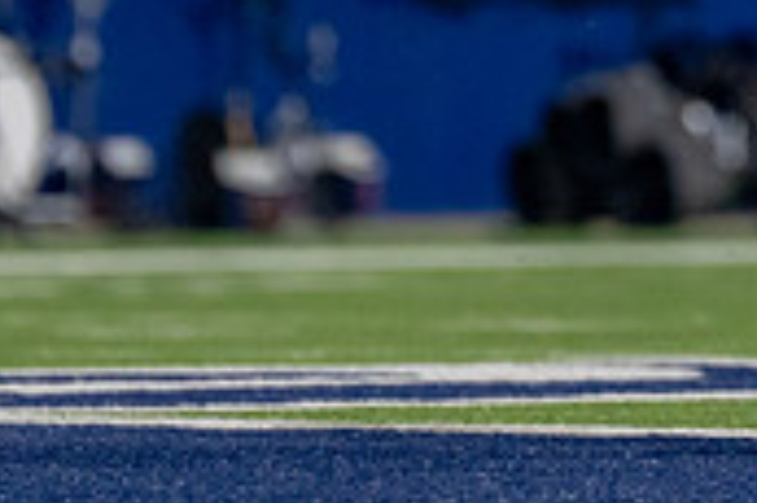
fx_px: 23991
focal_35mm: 1142
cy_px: -278
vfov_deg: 1.2
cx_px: 661
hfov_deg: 1.8
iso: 2000
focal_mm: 200
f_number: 2.8
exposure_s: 1/1250
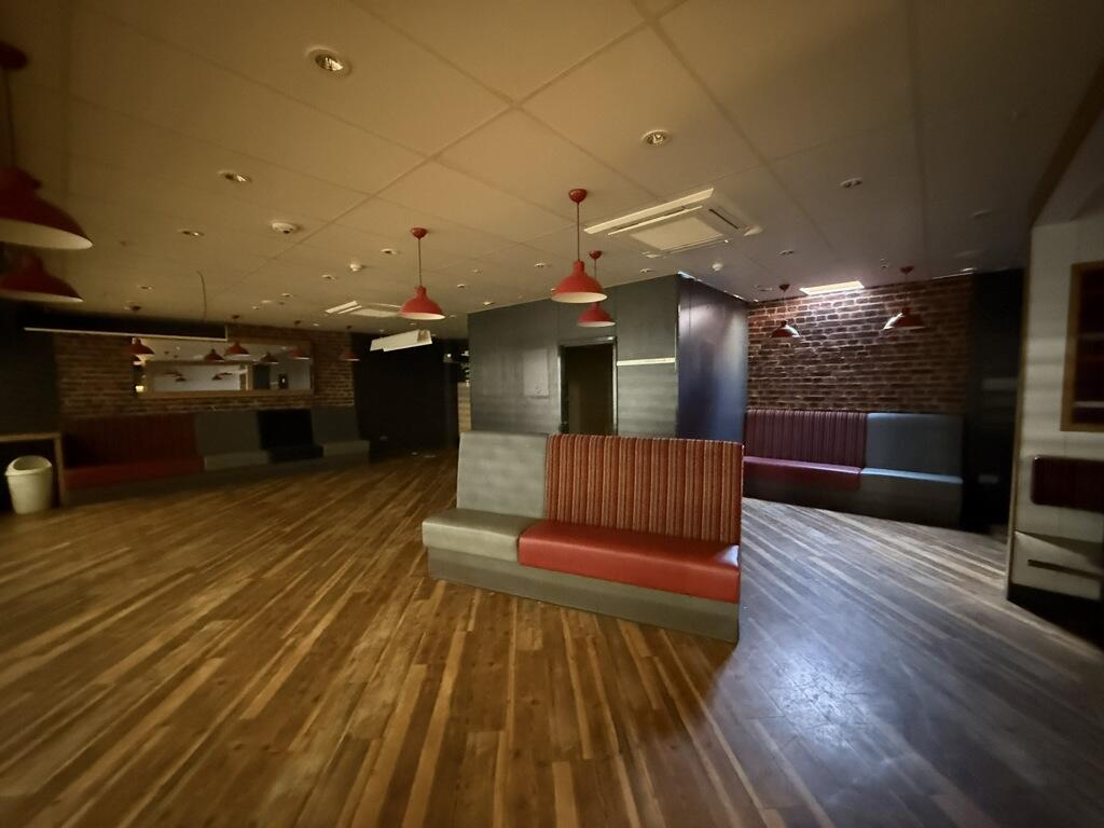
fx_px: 446
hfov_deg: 102.1
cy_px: 414
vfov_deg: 85.7
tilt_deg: -3.9
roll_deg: +1.1
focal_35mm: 14
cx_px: 552
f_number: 2.2
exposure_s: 1/25
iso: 2000
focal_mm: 2.22
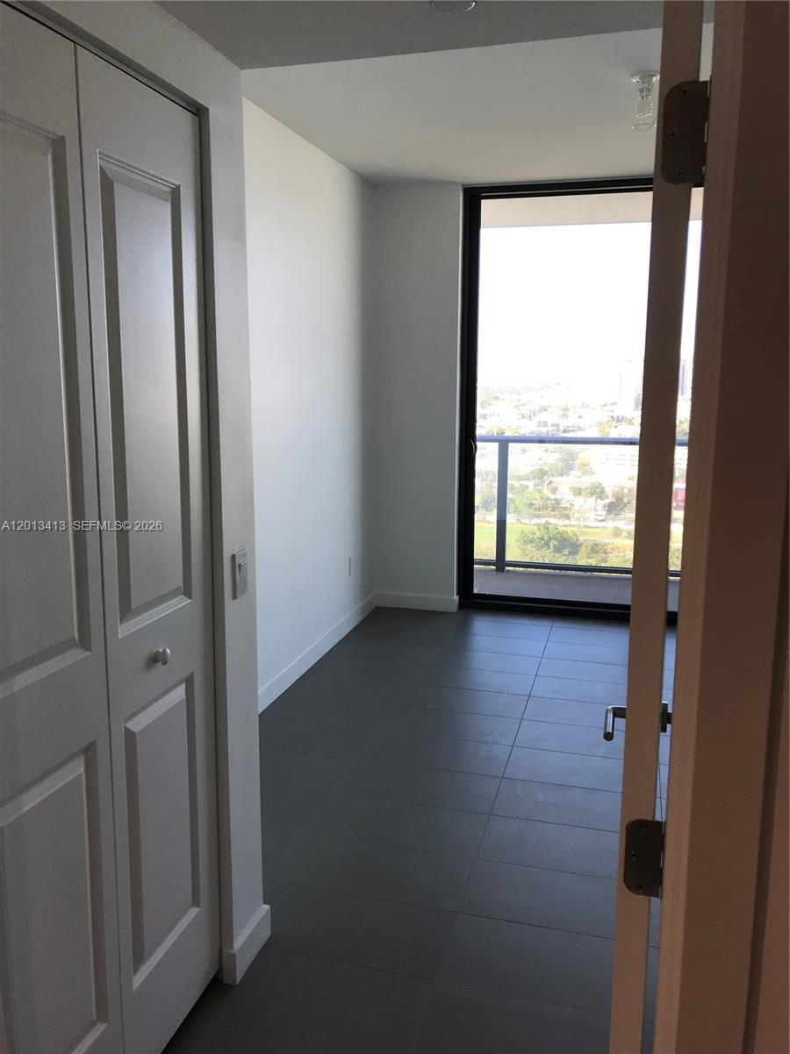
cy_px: 527
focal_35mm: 28
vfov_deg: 63.4
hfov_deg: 49.7
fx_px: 852
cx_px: 395
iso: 25
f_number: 1.8
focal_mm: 3.99
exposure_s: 1/60
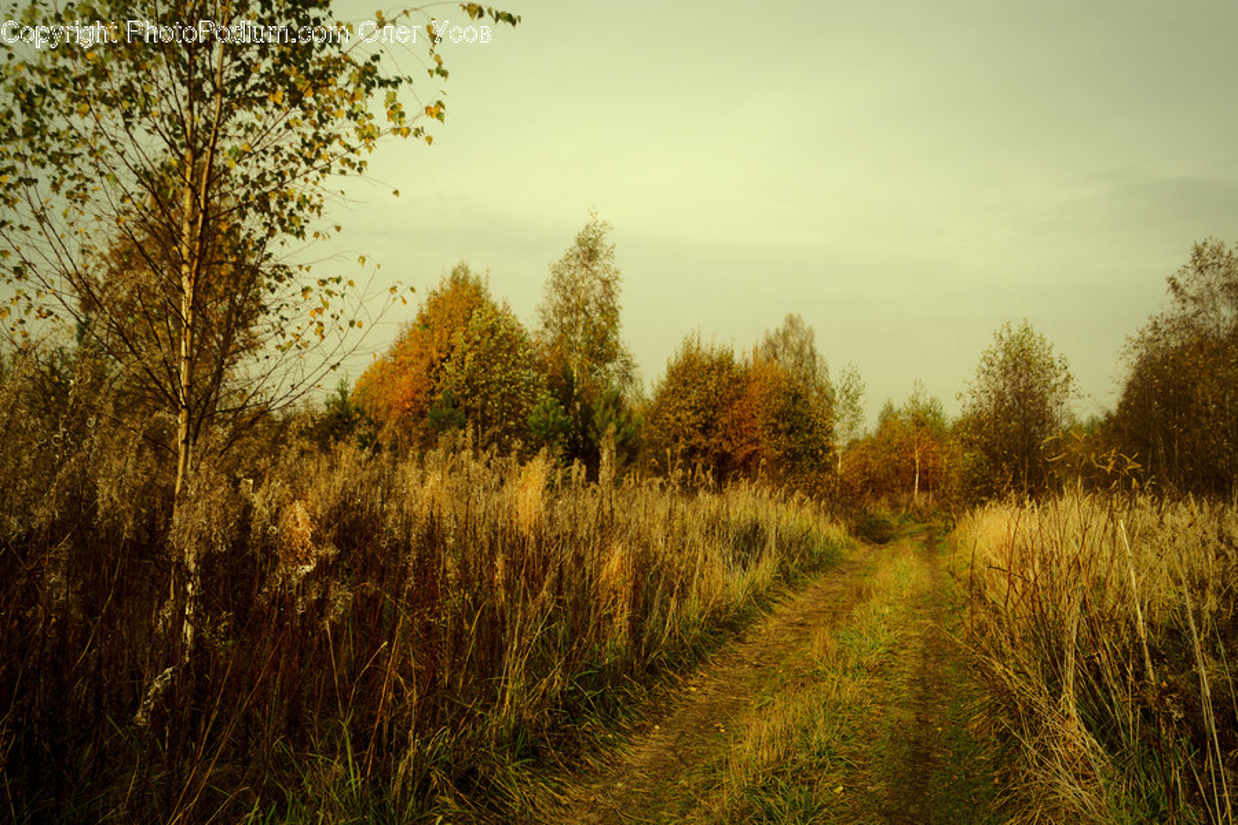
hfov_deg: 57.2
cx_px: 619
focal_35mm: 33
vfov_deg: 40.0
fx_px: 1135
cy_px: 412
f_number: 4.5
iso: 100
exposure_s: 1/500
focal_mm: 22
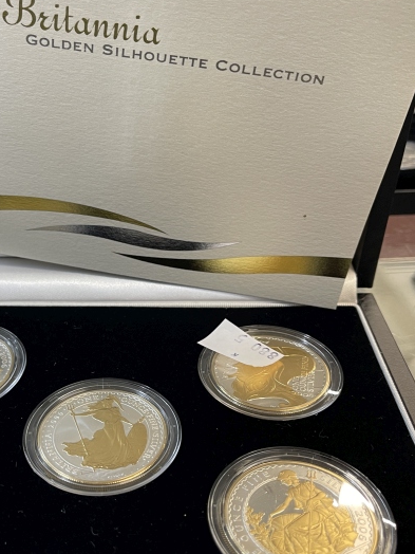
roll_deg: +1.2
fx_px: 639
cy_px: 279
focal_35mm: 40
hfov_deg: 35.5
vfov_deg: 46.8
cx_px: 130
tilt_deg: -34.2
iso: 80
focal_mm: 5.1
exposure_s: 1/50
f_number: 1.6
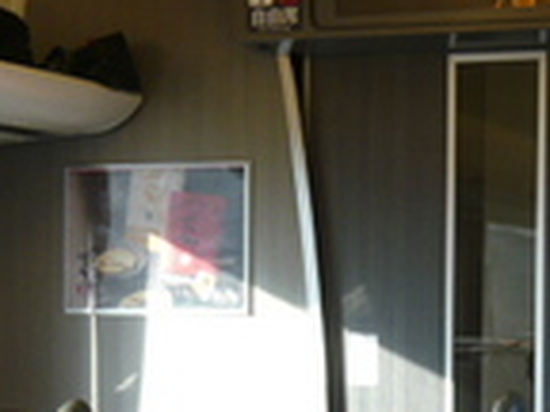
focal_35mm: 96
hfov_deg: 20.2
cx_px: 435
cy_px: 399
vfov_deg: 15.2
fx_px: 1525
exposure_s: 1/60
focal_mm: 5.5
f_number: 2.8
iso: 100
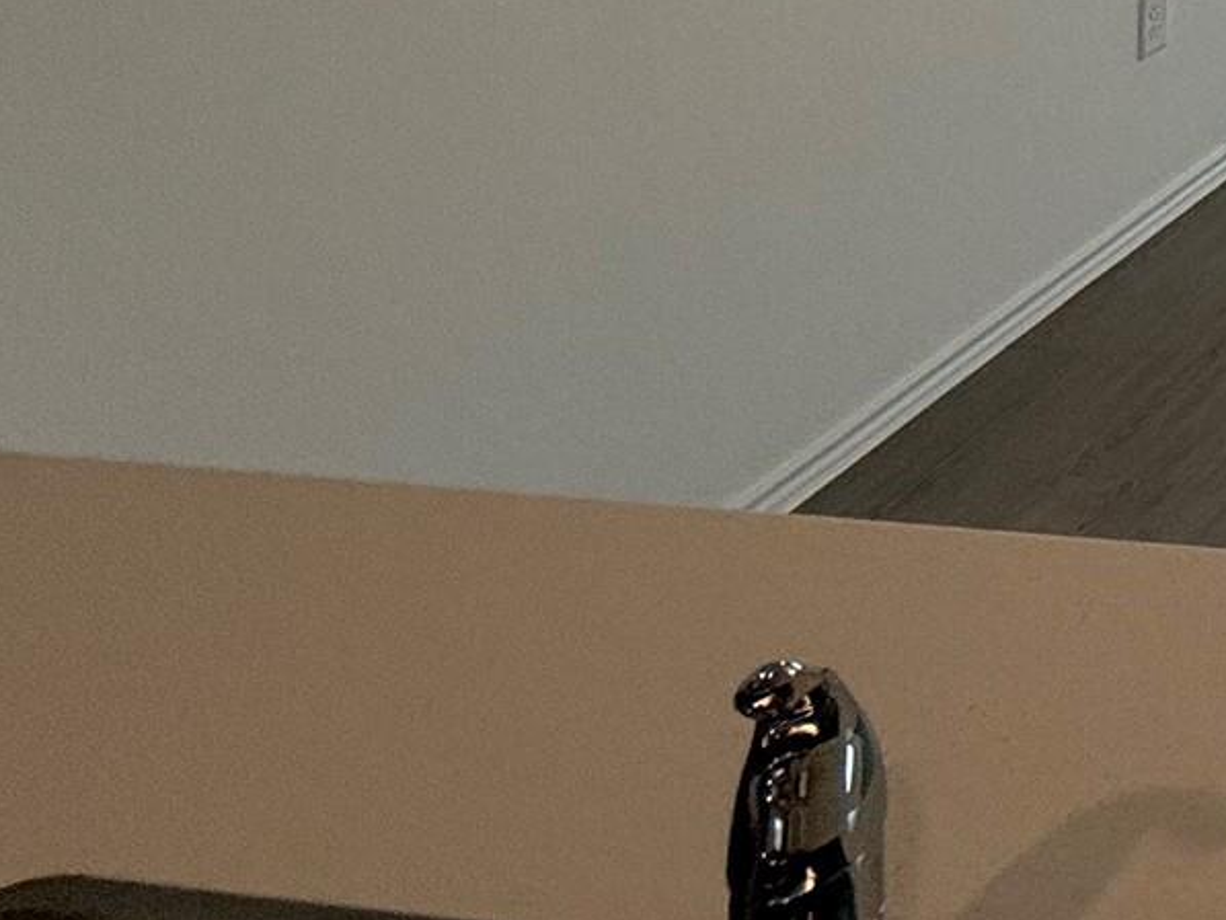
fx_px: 1700
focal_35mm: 48
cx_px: 2037
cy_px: -649
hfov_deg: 24.6
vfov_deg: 21.8
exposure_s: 1/120
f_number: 2.2
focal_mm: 2.22
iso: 100
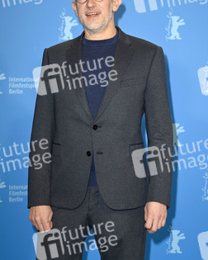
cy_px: 117
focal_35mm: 81
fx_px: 623
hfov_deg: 18.9
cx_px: 99
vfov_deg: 23.6
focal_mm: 68
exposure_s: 1/200
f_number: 5
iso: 800
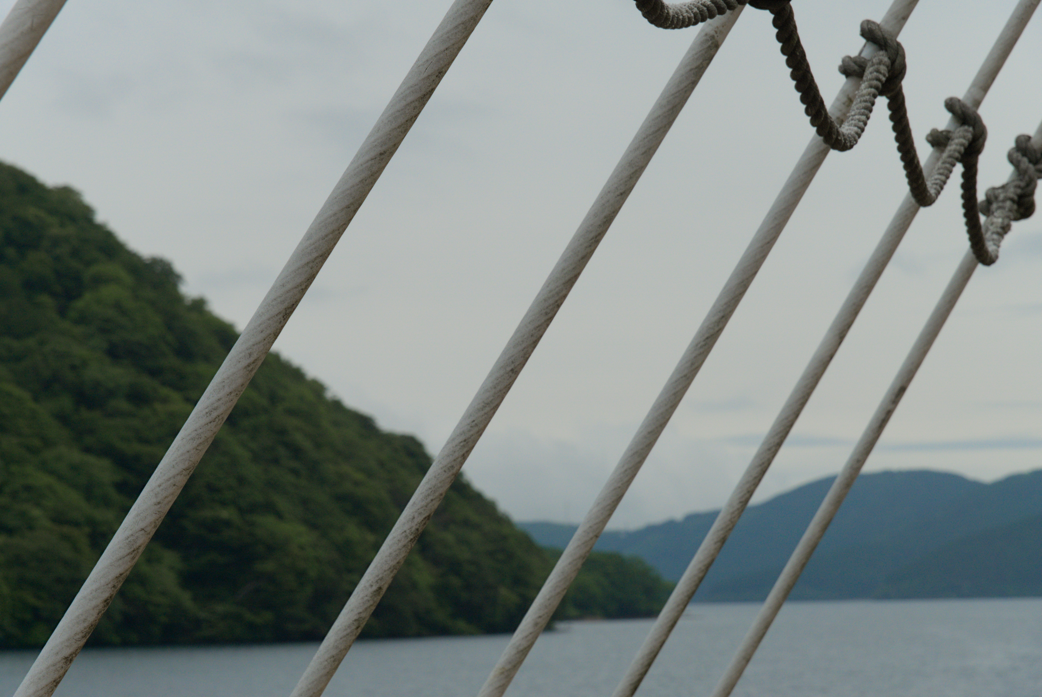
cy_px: 348
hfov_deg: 17.5
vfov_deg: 11.7
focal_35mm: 117
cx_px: 521
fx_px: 3389
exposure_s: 1/200
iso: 100
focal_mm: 42.74
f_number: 11
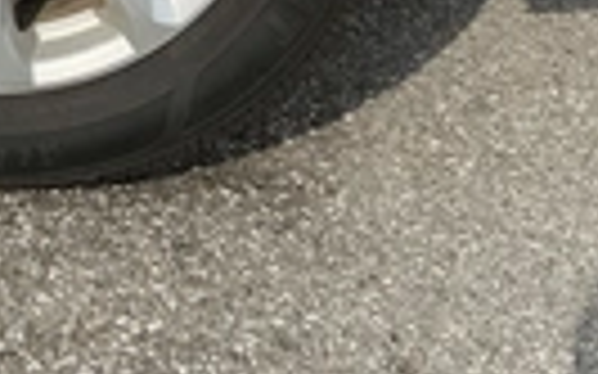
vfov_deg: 13.4
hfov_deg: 22.0
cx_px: -72
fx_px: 1450
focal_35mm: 89
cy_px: -275
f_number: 1.8
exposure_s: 1/2427
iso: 25
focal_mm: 3
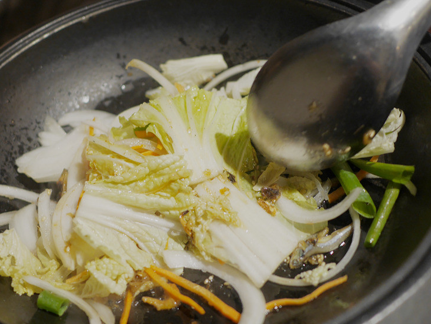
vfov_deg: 32.1
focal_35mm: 45
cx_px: 174
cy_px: 195
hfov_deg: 41.9
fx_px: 560
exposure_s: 1/60
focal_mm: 15
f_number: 1.7
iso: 250
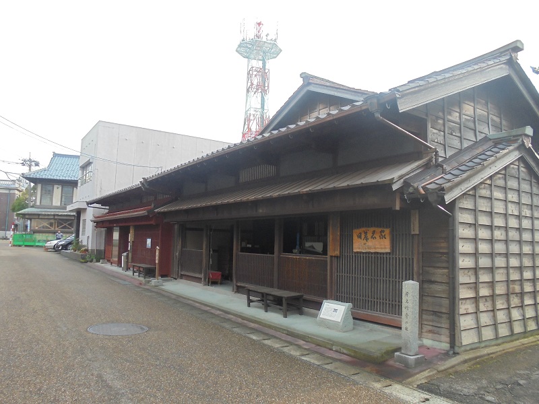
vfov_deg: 53.1
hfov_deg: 67.3
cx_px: 270
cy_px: 202
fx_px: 405
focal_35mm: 26
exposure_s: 1/250
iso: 160
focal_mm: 4.6
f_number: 3.5
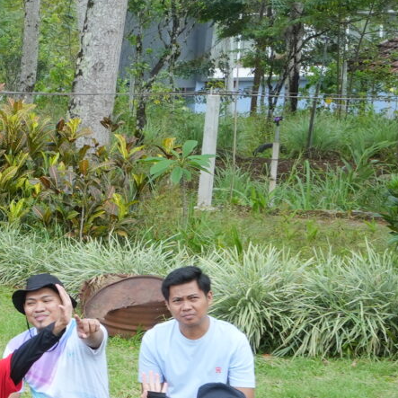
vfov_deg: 10.2
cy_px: 280
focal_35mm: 172
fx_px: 2237
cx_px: -604
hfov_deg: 9.0
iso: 320
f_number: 9
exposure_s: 1/149
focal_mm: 35
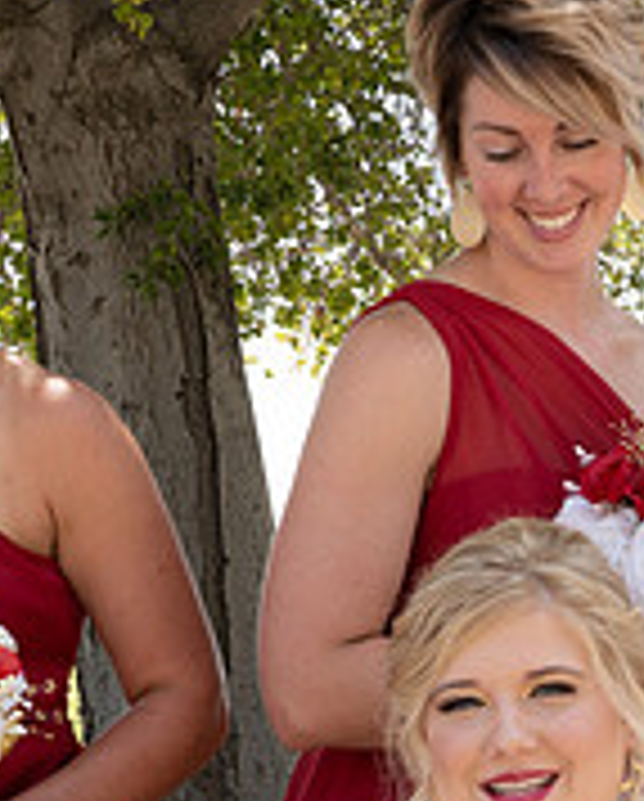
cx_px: 446
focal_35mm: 119
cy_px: 767
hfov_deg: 13.0
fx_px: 2828
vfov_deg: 15.9
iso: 500
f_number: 10
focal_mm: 39
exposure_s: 1/200
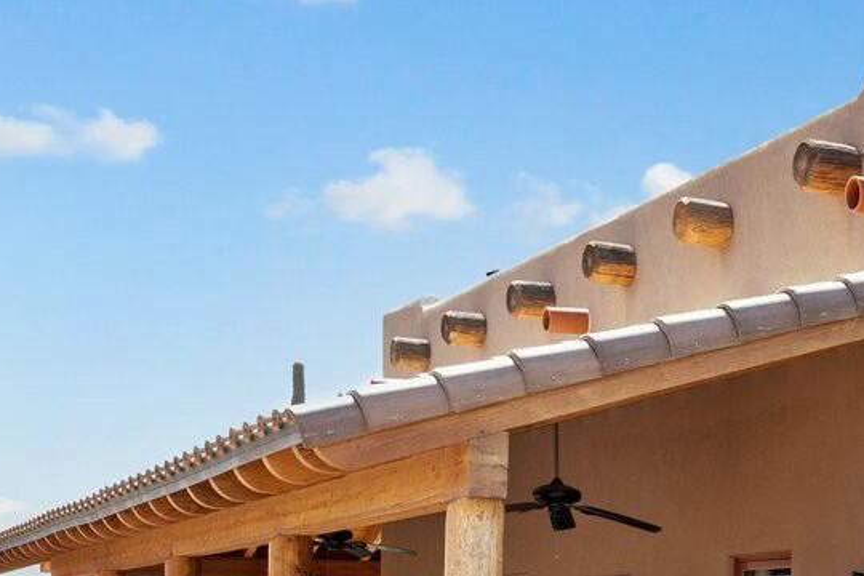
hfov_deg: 23.3
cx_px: 1178
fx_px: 1801
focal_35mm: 75
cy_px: 670
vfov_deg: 17.4
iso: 400
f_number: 8
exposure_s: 1/60
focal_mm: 19.8
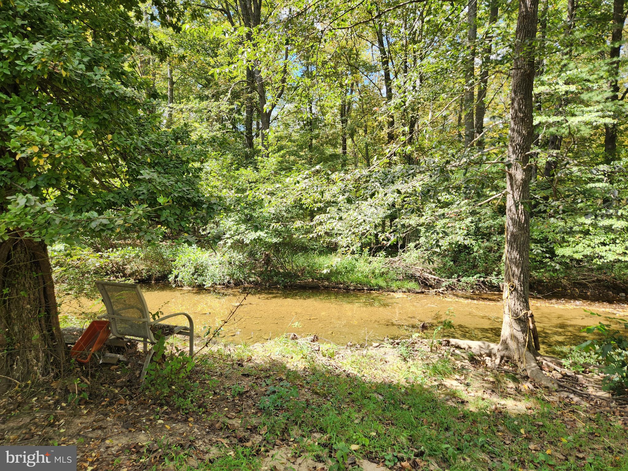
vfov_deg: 58.9
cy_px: 236
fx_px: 417
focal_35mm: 23
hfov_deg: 73.9
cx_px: 314
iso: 20
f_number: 1.8
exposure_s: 1/251
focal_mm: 5.4
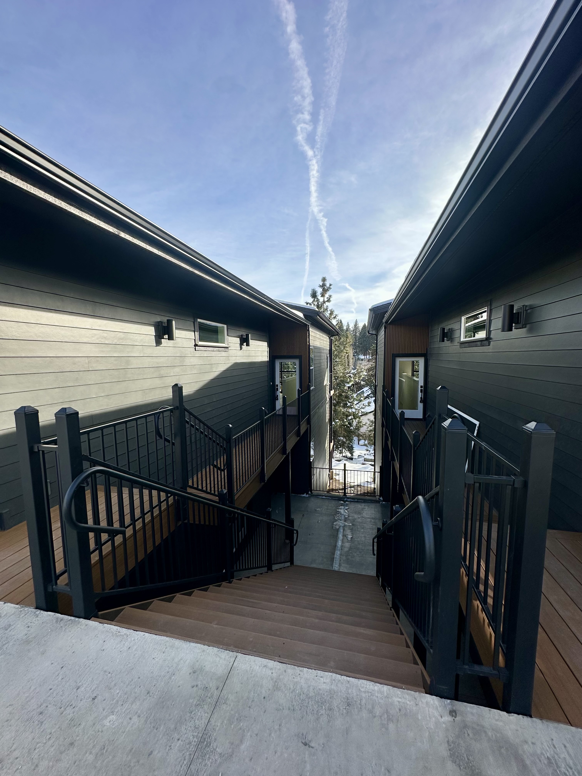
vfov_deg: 102.1
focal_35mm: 14
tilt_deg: -4.7
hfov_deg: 85.7
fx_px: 314
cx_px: 291
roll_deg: +0.6
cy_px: 388
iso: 40
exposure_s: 1/1103
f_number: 2.2
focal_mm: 2.22
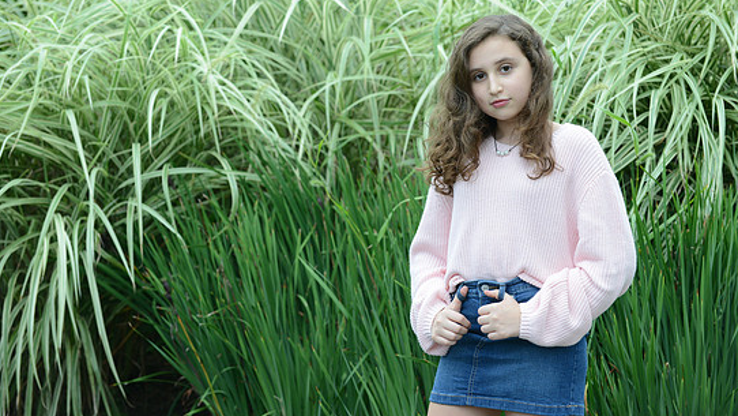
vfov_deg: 9.3
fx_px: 2544
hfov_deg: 16.5
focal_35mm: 130
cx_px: 380
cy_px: 159
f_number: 5.6
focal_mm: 116
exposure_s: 1/160
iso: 800
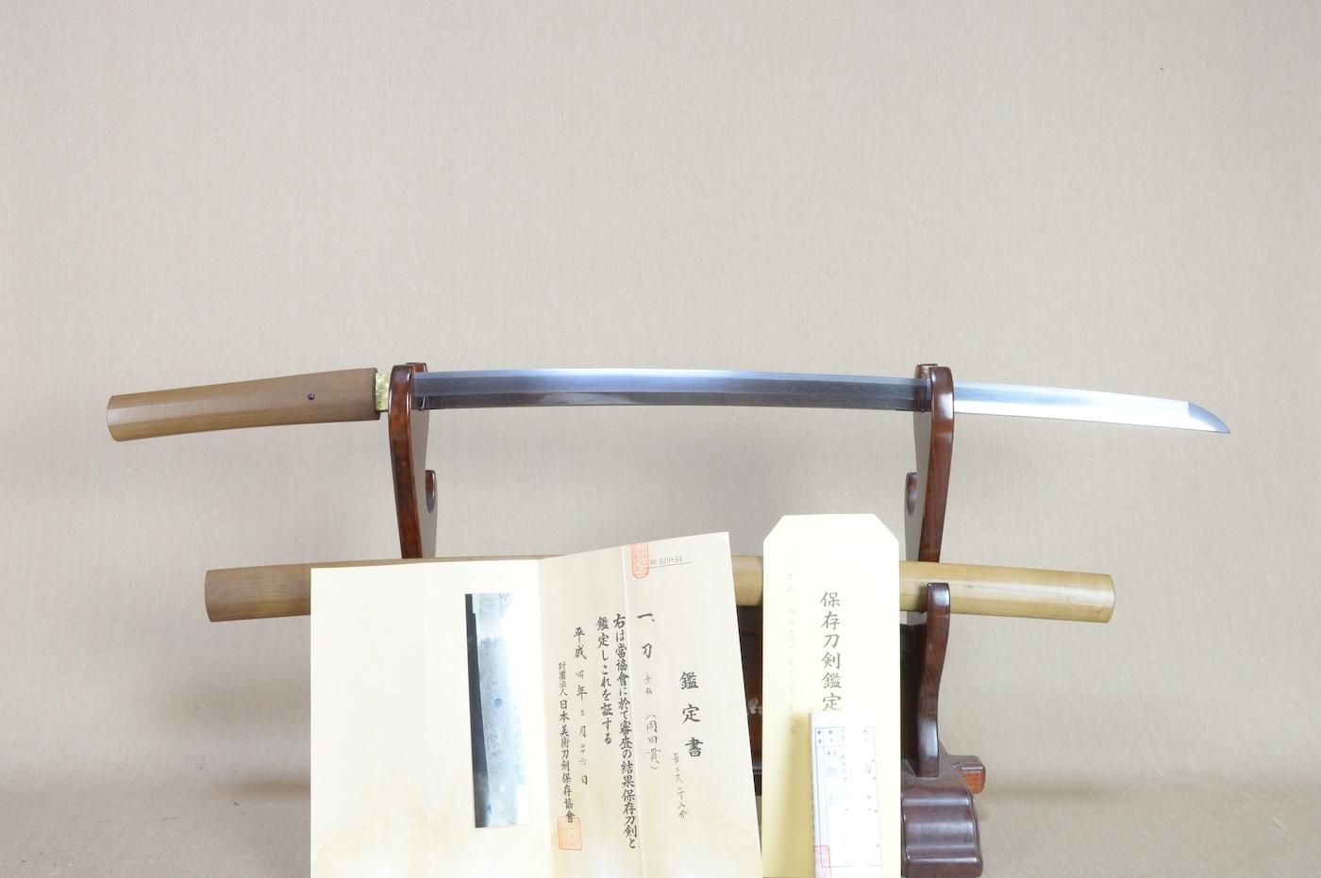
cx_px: 660
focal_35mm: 30
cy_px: 439
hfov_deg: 62.0
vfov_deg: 43.5
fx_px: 1100
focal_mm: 20
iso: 400
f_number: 11
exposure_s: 1/1.6
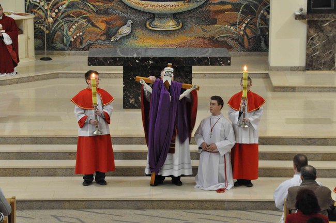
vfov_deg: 9.3
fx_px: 1371
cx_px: 168
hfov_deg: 14.0
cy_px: 112
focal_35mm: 147
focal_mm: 98
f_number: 11
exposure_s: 1/10
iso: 3200
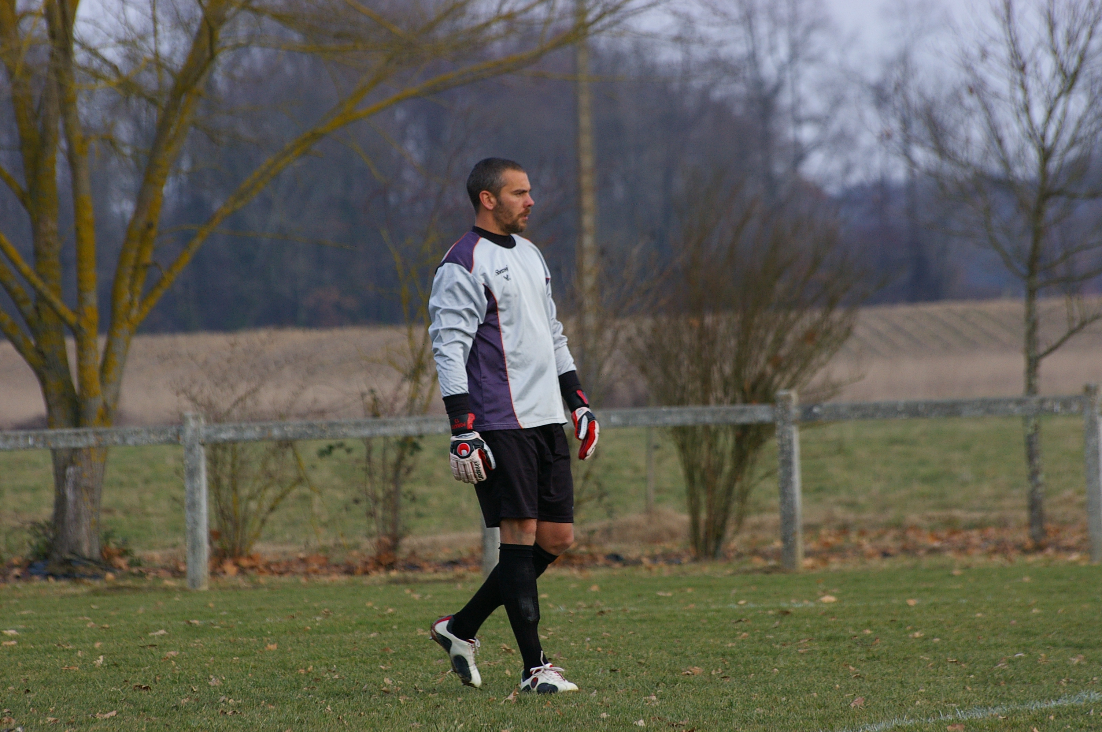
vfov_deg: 3.8
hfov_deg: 5.7
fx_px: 11010
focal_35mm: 360
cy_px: 366
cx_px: 551
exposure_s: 1/500
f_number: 8
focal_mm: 240
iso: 400
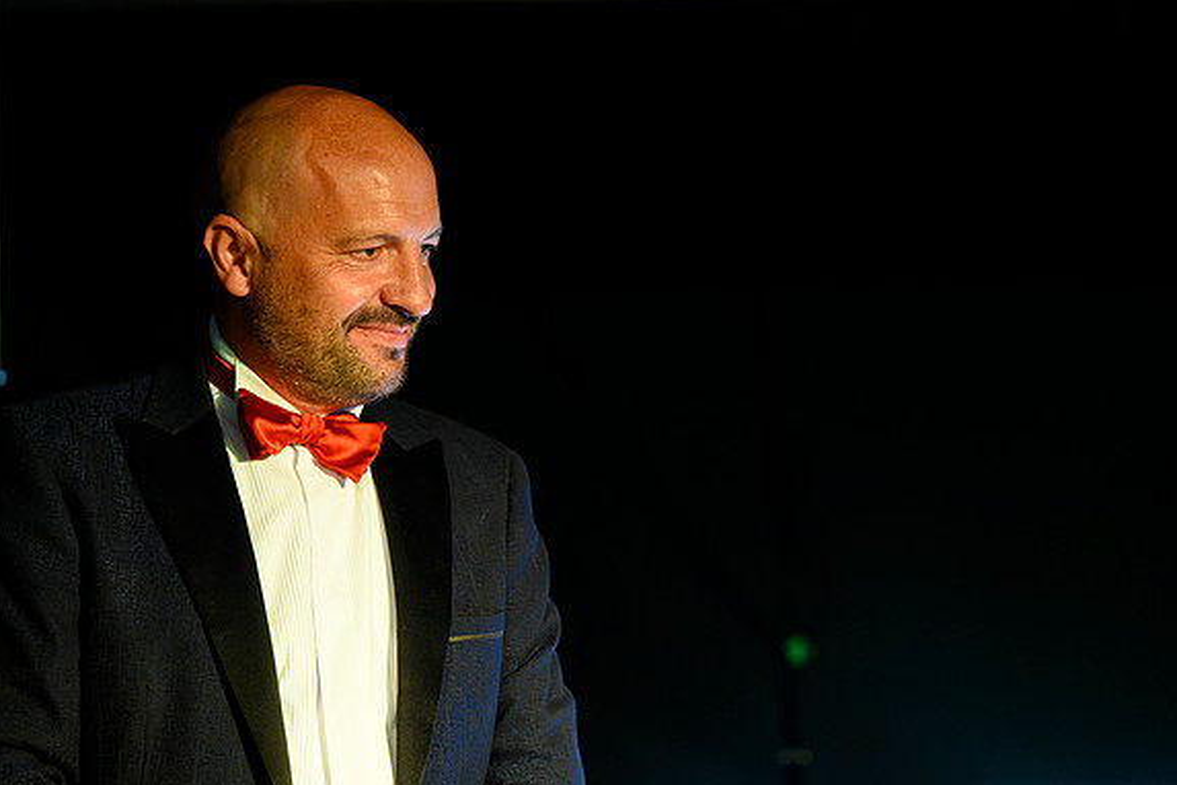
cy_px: 392
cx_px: 594
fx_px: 6702
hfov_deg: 10.0
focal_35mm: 205
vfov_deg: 6.7
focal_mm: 200
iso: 8000
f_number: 4
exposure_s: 1/200
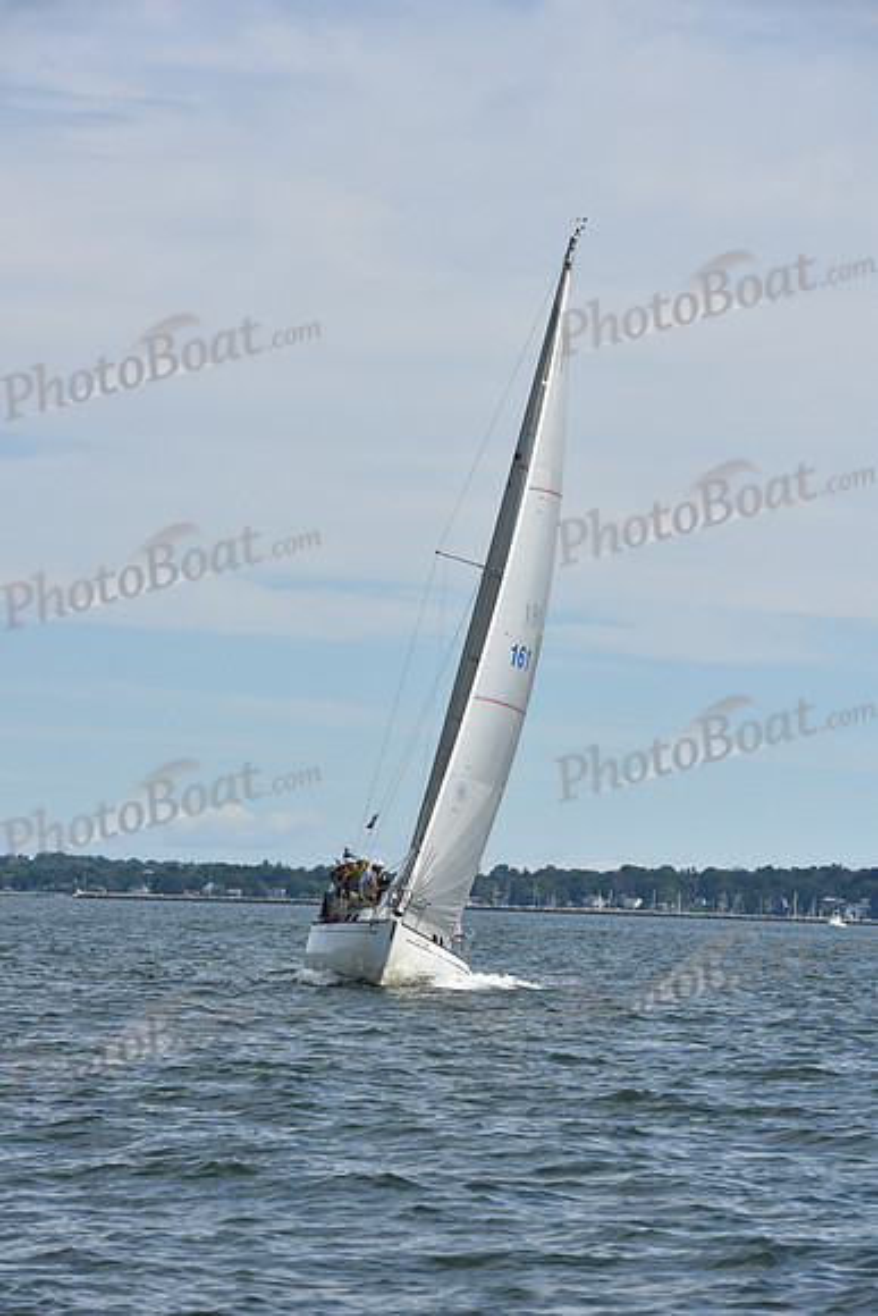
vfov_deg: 13.7
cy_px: 658
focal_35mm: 150
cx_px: 439
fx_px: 5484
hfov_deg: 9.2
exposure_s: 1/1000
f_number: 10
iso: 320
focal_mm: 150
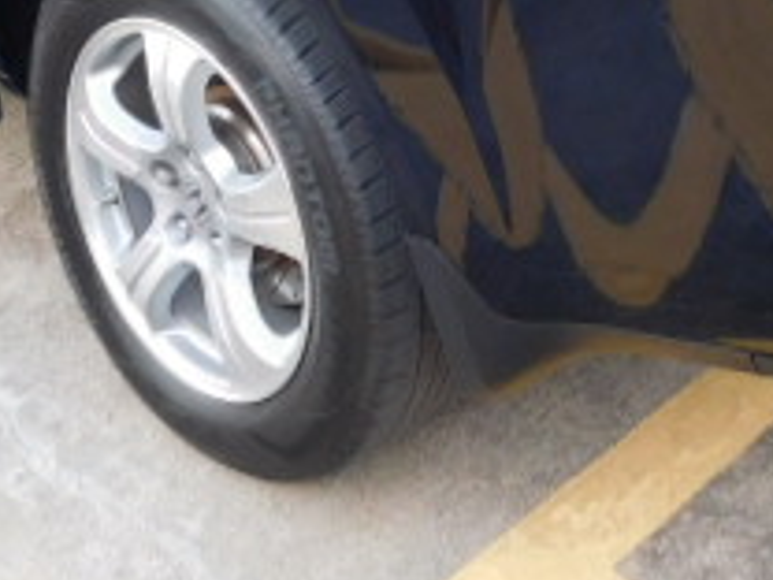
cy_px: -242
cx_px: 439
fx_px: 1652
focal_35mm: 74
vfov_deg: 18.1
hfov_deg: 26.3
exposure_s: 1/80
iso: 125
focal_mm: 4.1
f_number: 3
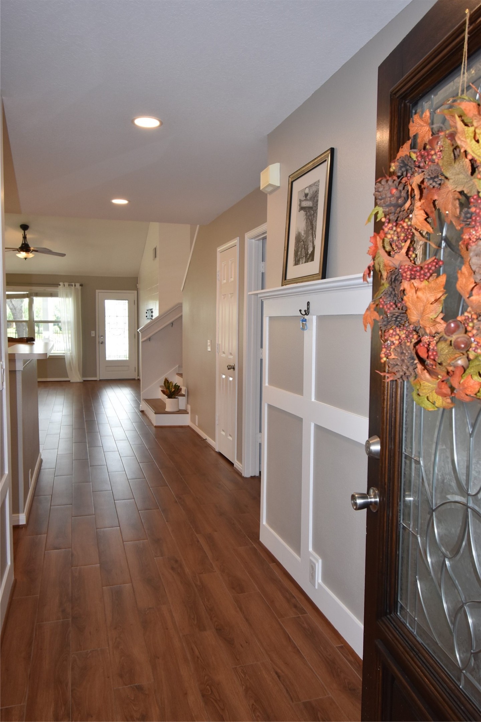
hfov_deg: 47.9
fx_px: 541
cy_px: 361
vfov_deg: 67.4
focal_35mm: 27
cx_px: 240
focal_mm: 18
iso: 640
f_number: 5.6
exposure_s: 1/125
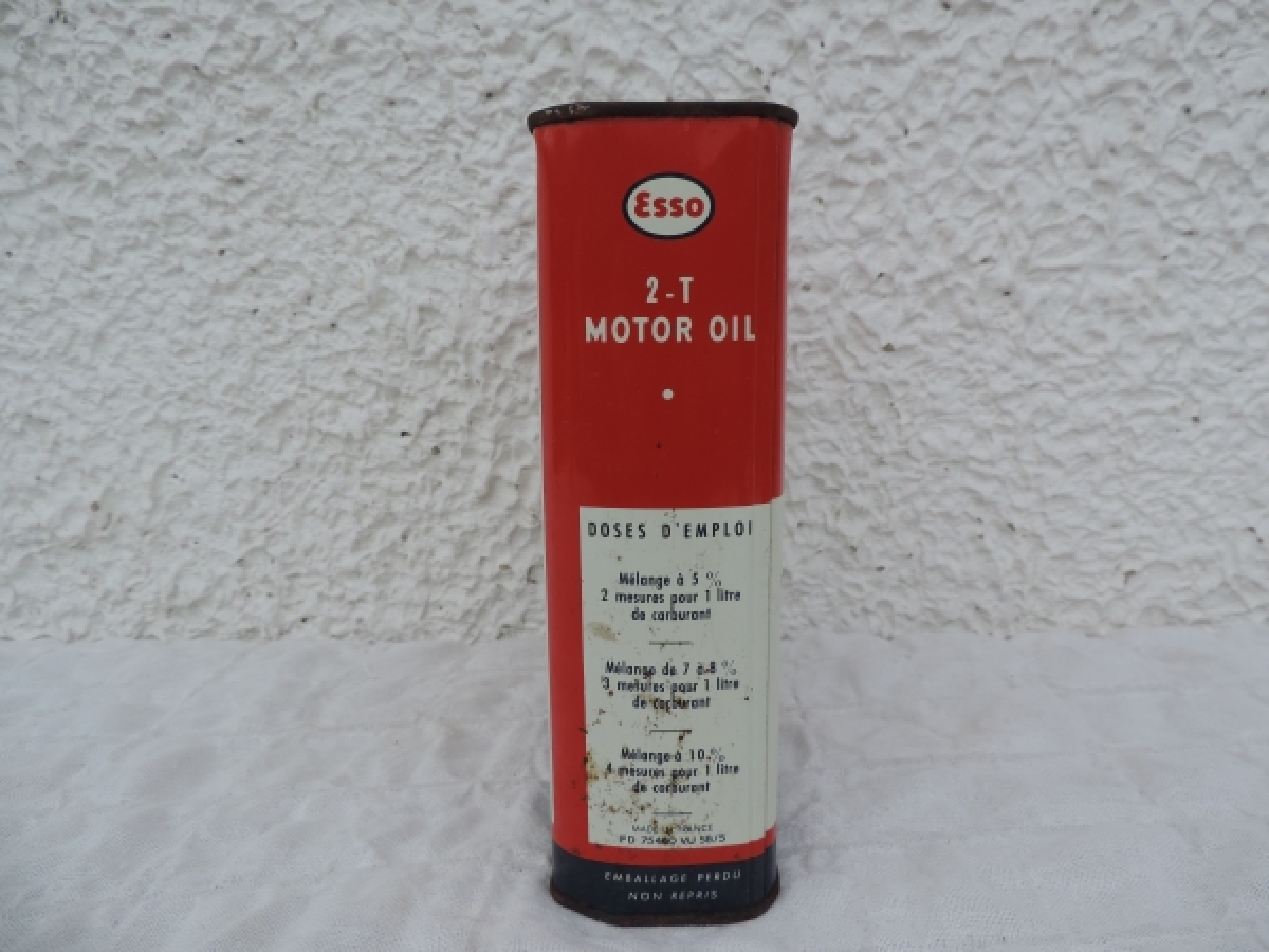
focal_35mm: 24
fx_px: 880
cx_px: 634
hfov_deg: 71.6
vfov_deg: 56.8
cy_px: 476
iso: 80
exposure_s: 1/640
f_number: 3
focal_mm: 4.3
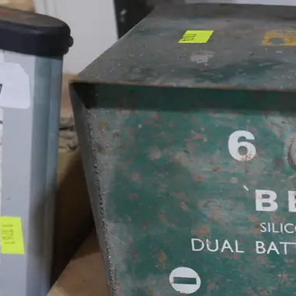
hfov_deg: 18.8
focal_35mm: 86
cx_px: 380
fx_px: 832
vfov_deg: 19.8
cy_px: 257
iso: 1250
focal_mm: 18
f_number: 4
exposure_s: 1/60
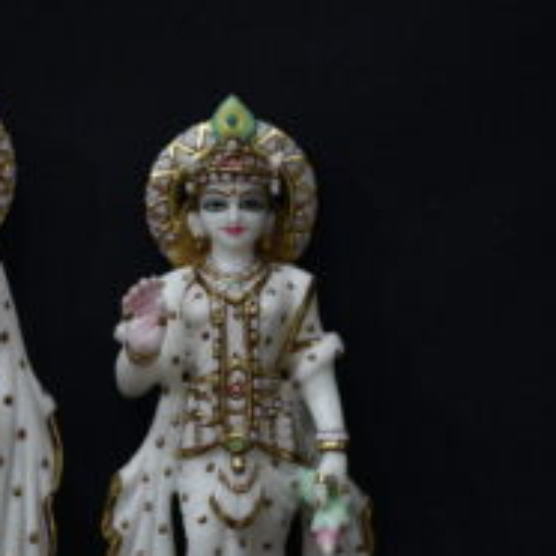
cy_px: 399
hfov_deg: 4.4
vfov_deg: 4.4
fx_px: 7160
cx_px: 84
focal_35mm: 394
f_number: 4.5
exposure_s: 1/500
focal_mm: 200
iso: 640
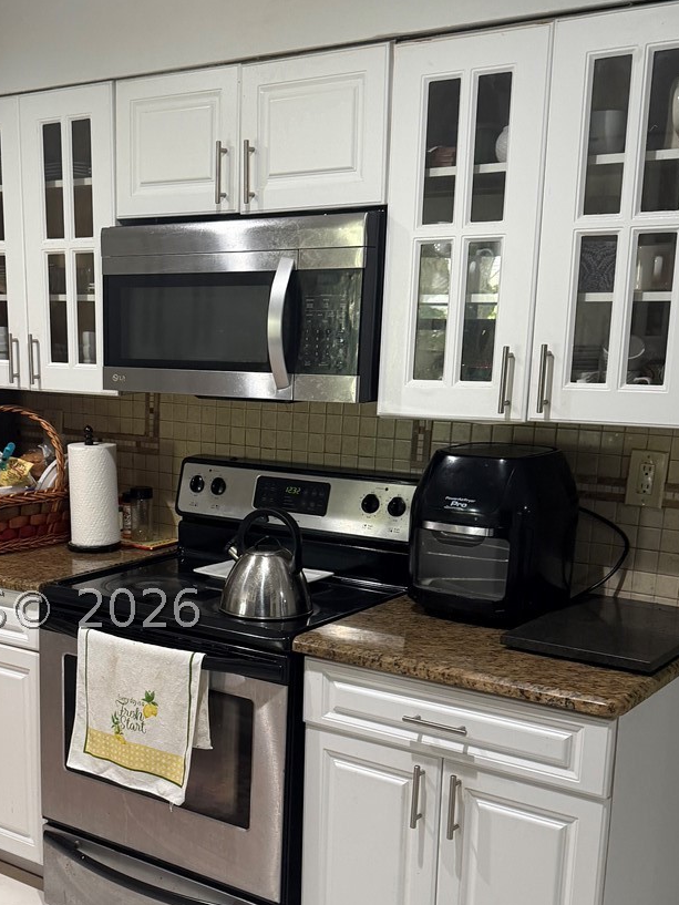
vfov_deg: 39.9
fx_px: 1229
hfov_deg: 30.2
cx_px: 136
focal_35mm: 47
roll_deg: +0.3
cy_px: 609
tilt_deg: -14.7
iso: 200
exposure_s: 1/61
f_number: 1.78
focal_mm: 6.76
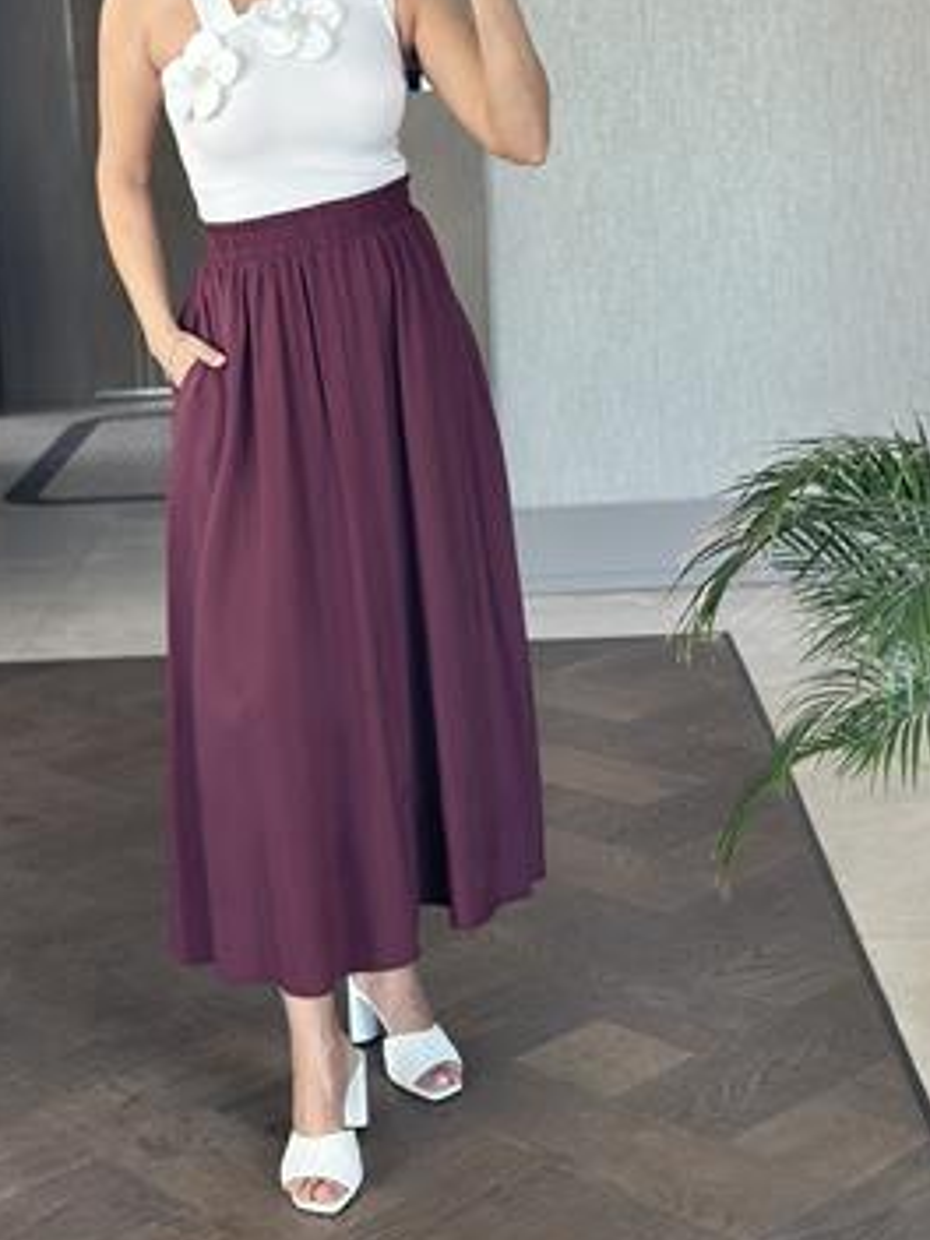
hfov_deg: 21.2
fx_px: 2472
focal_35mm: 69
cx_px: 314
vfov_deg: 28.0
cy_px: 426
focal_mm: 6.86
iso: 125
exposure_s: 1/60
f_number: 1.78
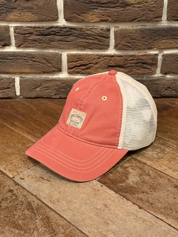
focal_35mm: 48
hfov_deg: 30.3
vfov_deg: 39.6
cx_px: 89
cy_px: 118
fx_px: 329
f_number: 1.78
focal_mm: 6.76
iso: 400
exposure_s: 1/30
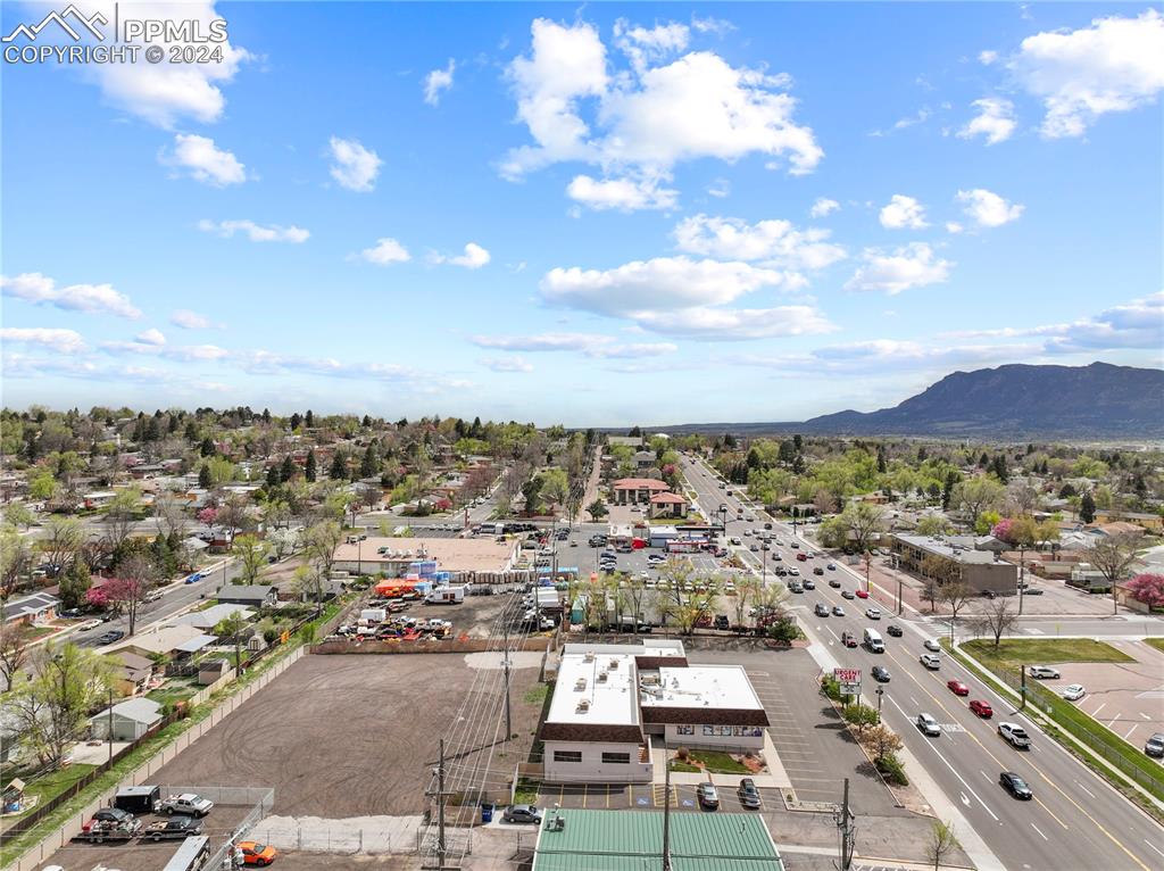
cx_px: 582
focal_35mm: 24
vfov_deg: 56.7
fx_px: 806
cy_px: 436
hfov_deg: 71.6
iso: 110
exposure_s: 1/100
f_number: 2.8
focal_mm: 12.29
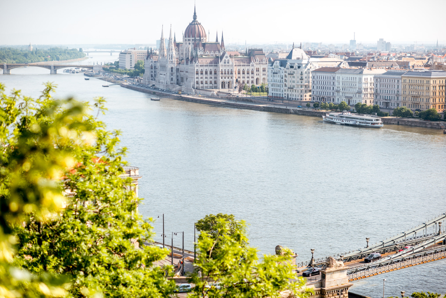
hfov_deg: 23.9
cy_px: 149
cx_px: 223
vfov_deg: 16.1
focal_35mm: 85
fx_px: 1053
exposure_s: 1/3200
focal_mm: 85
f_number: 2.5
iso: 200
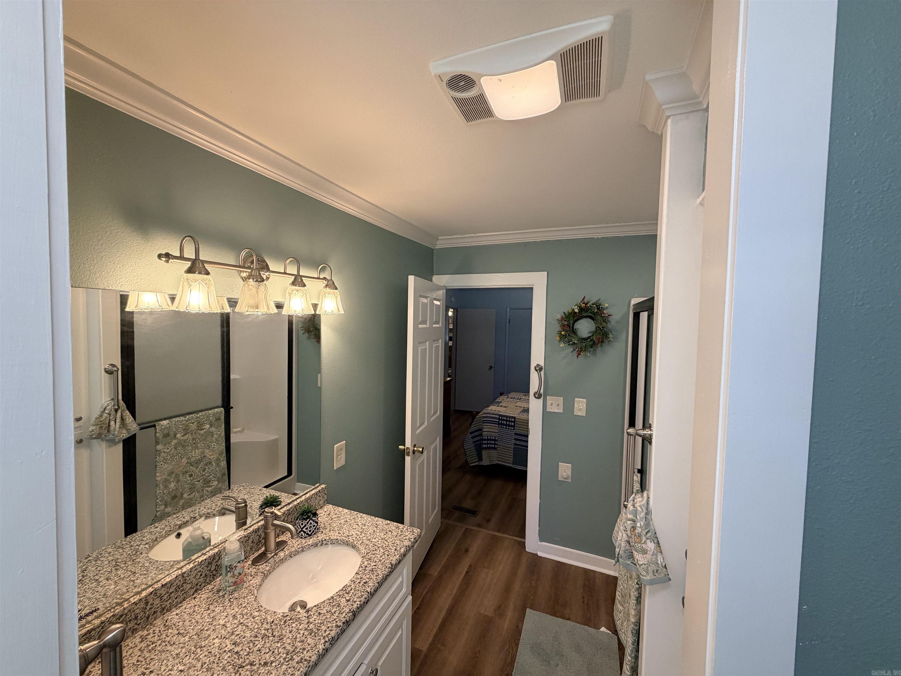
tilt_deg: -2.5
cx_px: 450
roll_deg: -0.4
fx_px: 364
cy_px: 338
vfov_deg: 85.7
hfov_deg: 102.1
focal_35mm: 14
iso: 200
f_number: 2.2
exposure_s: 1/120
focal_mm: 2.22
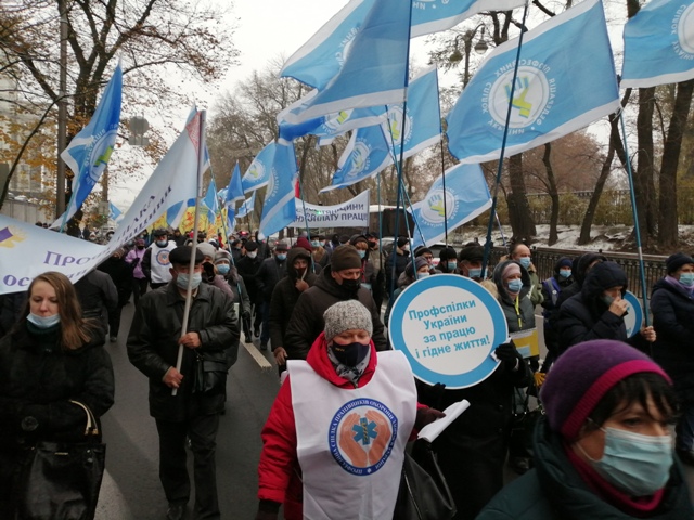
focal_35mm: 26
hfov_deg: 67.3
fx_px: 521
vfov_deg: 53.1
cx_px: 347
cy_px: 260
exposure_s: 1/100
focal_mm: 3.62
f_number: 1.8
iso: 80
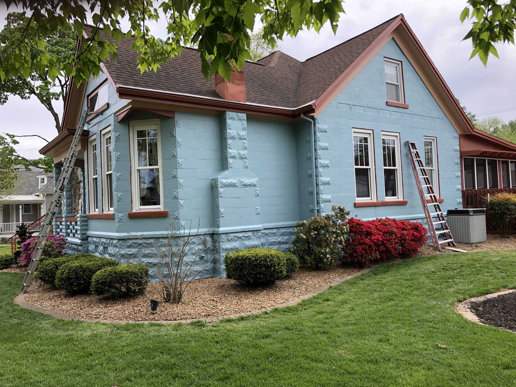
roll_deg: +1.3
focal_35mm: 28
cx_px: 258
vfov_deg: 49.7
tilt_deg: +1.8
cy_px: 194
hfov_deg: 63.4
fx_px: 417
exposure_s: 1/676
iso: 20
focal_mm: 3.99
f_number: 1.8
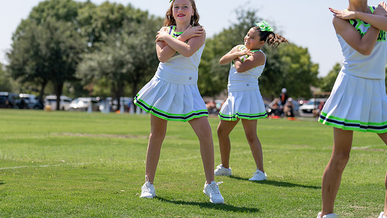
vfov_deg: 13.0
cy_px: 77
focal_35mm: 93
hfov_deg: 22.9
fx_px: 955
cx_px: 154
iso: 100
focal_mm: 72
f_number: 2.8
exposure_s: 1/1600
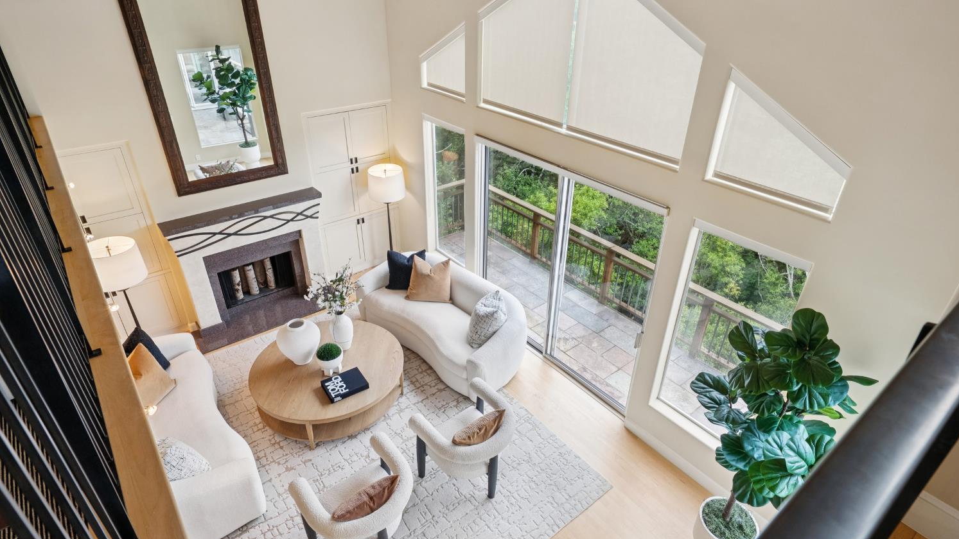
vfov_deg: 55.9
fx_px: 509
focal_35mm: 20
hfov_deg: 86.6
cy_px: 259
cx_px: 481
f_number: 8
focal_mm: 19
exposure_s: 1/160
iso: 640
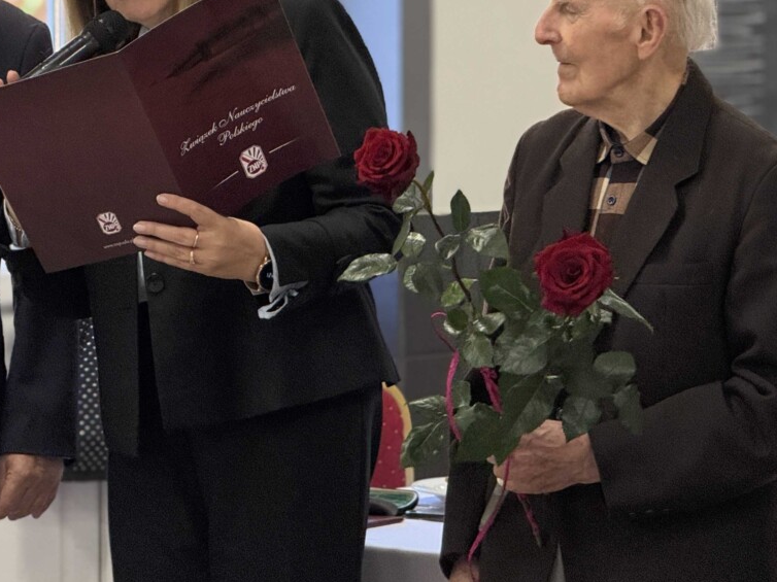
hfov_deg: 10.3
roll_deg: -0.1
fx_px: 4286
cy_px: 167
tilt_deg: -1.9
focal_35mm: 191
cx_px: 241
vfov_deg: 7.8
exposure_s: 1/100
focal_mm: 15.66
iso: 160
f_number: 2.8
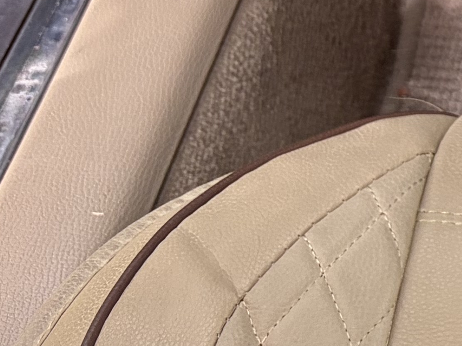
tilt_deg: -33.7
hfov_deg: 11.7
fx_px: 1788
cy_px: -406
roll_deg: -13.9
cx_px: 1143
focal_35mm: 134
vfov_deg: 10.0
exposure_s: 1/122
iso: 64
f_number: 1.6
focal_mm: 5.96
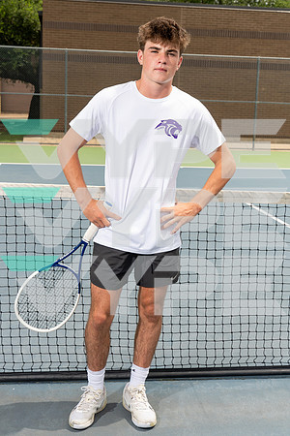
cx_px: 145
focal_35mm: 52
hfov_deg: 26.0
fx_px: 628
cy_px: 218
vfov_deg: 38.2
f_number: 8
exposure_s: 1/250
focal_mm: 52
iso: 100
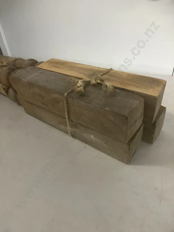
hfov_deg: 49.7
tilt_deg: -35.5
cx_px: 87
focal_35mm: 28
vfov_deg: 63.4
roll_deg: +6.7
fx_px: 188
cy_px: 116
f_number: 1.8
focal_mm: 3.99
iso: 160
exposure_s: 1/50
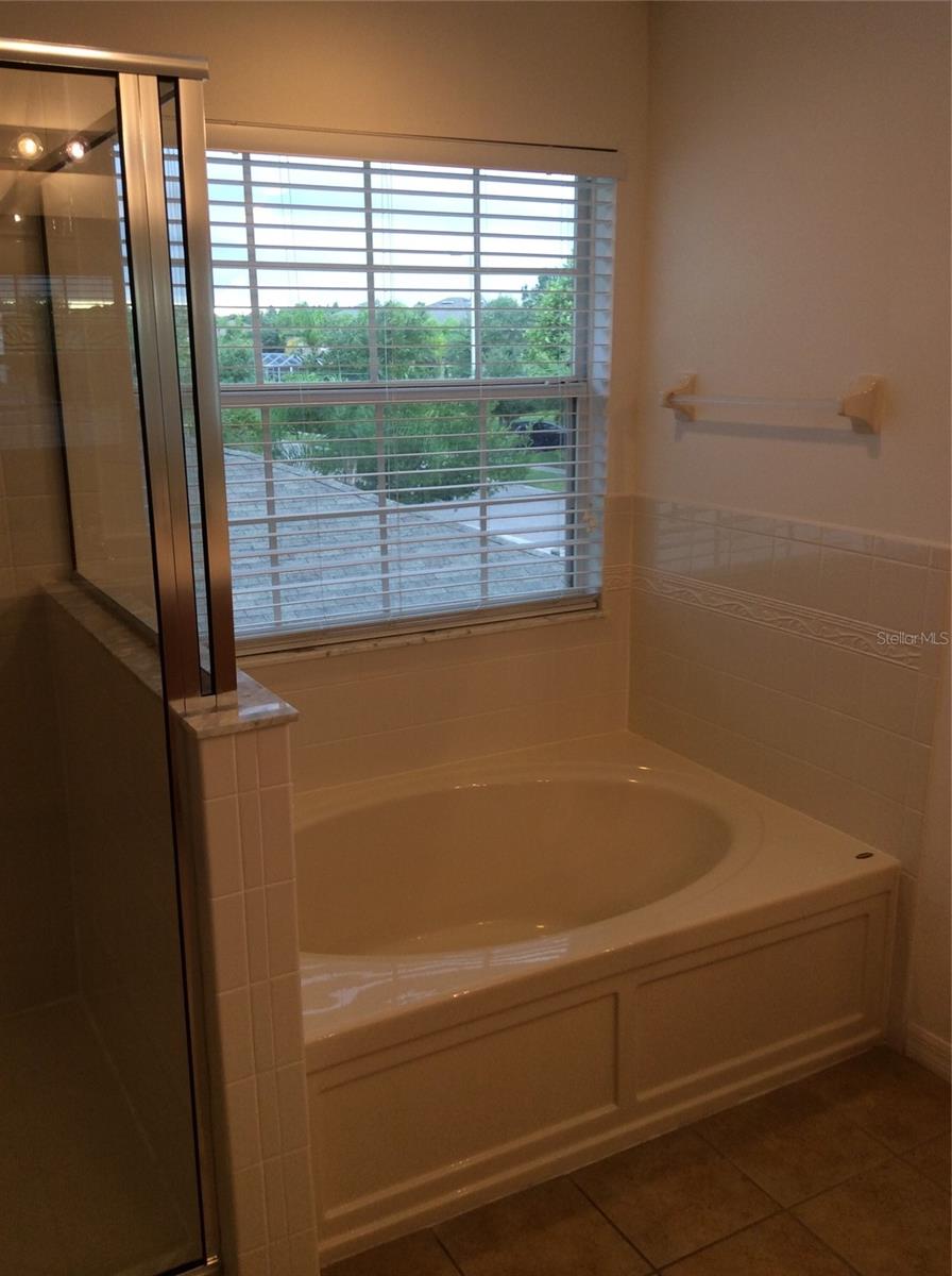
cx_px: 476
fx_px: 1214
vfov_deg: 55.4
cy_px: 638
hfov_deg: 42.8
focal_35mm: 33
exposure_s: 1/24
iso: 40
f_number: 2.4
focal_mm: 3.3
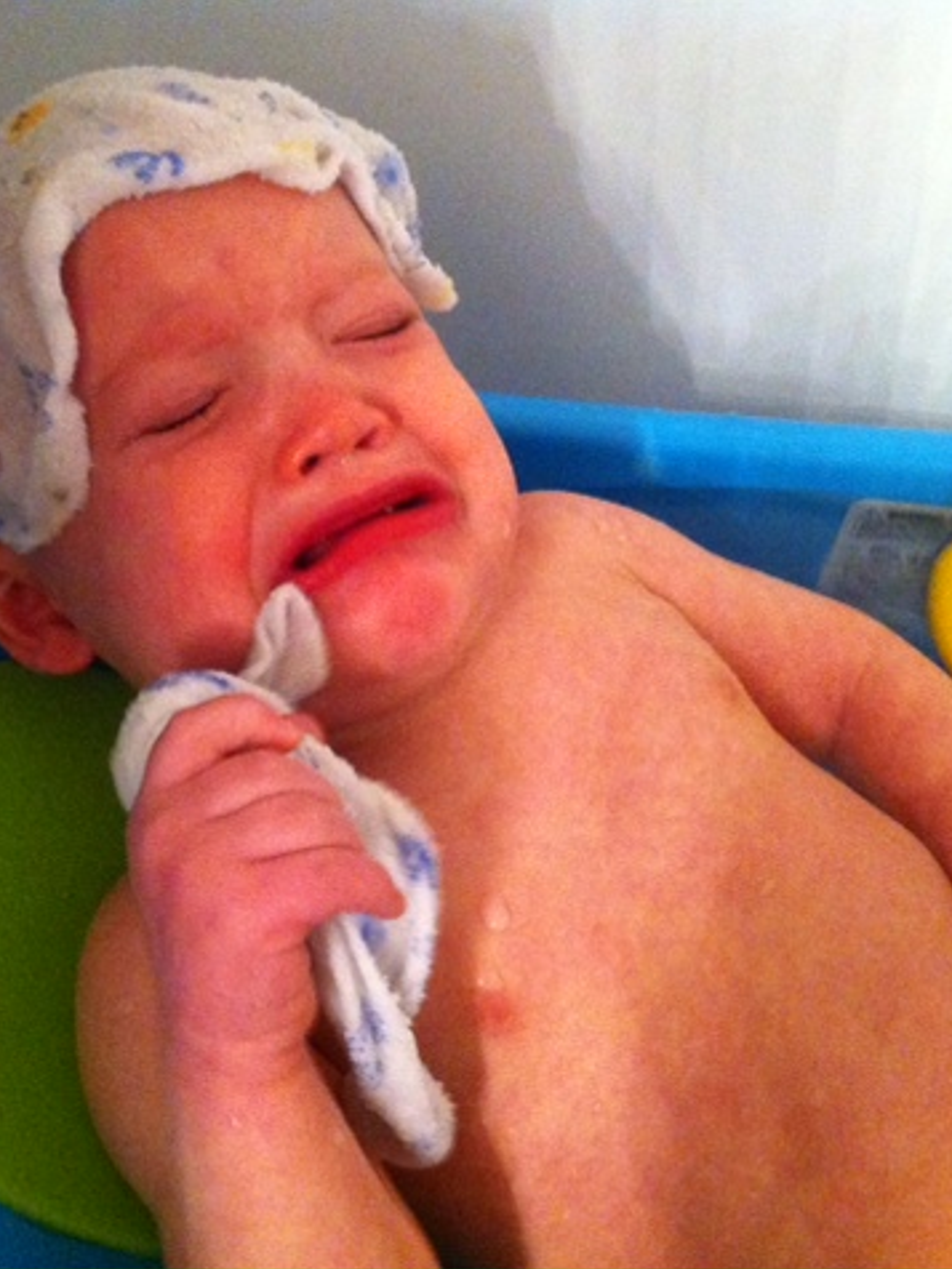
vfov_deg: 40.4
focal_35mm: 47
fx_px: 1723
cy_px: 634
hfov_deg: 30.7
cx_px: 355
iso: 640
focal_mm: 3.85
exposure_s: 1/15
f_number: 2.8
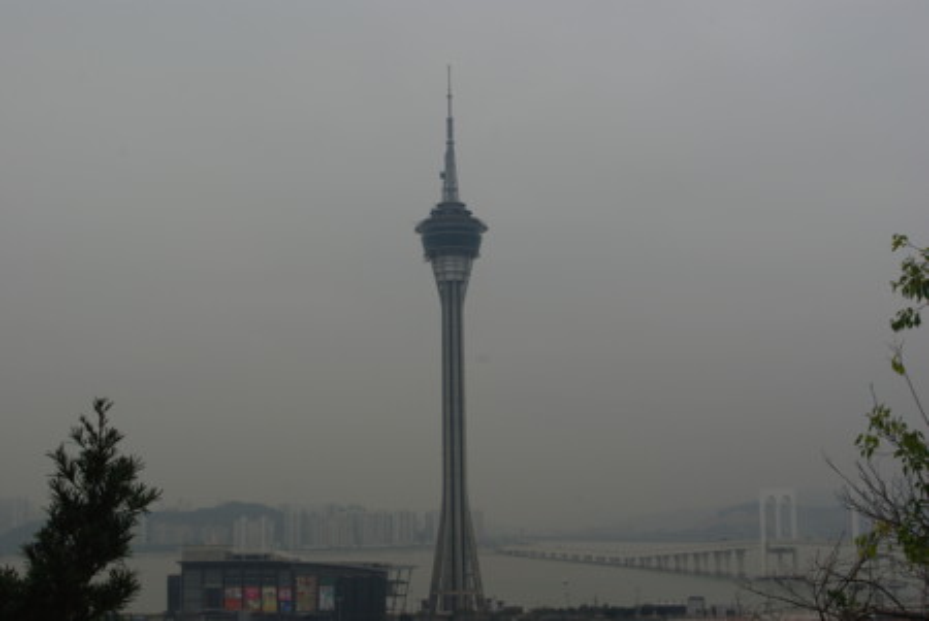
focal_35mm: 49
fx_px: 1266
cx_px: 464
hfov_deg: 40.3
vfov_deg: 27.6
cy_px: 310
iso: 100
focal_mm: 32.5
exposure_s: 1/350
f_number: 8
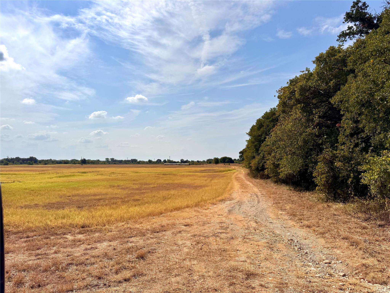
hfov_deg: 71.6
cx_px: 195
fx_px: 270
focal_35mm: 24
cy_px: 146
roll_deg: +1.4
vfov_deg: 56.8
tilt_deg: +3.4
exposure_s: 1/15152
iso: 64
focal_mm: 6.76
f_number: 1.78
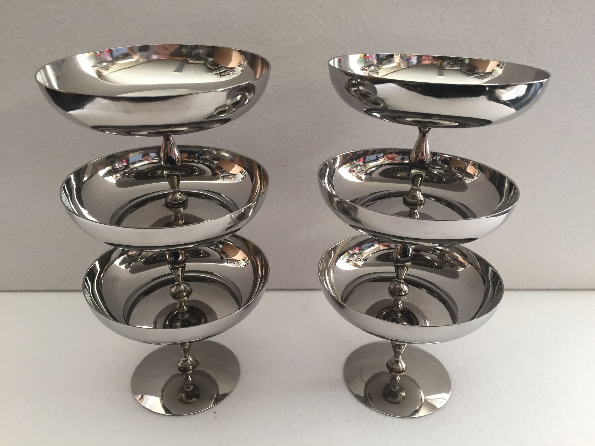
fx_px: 498
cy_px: 223
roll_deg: -1.9
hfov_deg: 61.7
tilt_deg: -26.8
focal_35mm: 29
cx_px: 298
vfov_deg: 48.2
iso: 50
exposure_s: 1/33
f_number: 2.2
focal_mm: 4.15
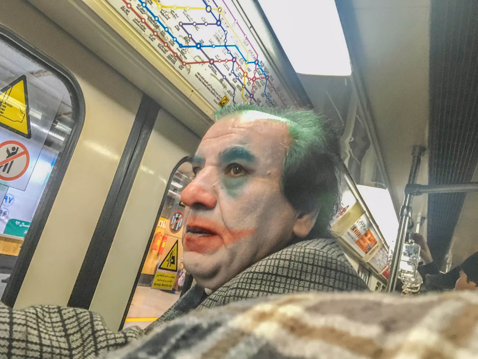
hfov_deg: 61.7
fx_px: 400
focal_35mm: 29
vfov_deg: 48.2
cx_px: 239
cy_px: 180
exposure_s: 1/17
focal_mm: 4.15
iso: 200
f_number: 2.2
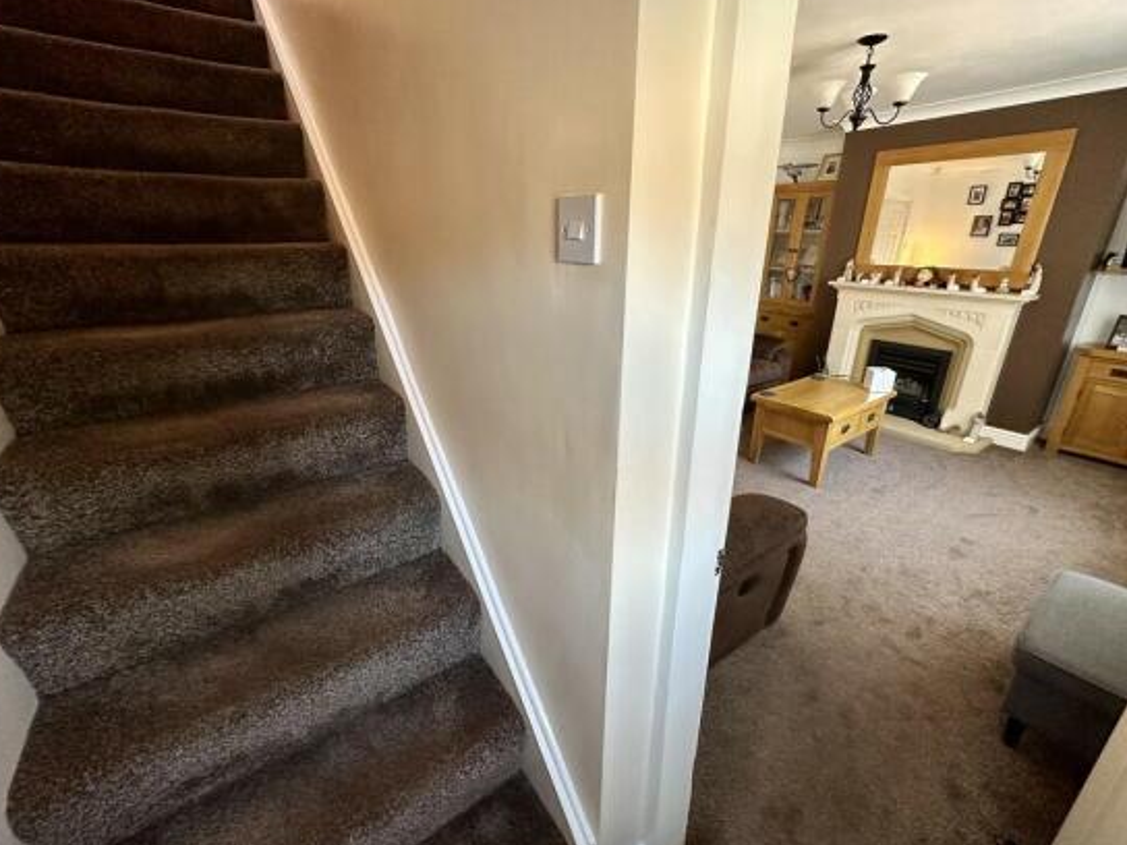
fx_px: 488
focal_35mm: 15
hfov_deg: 98.2
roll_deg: -1.0
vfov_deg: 81.7
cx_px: 573
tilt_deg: -21.0
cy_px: 419
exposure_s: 1/50
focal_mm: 2.22
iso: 200
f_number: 2.2
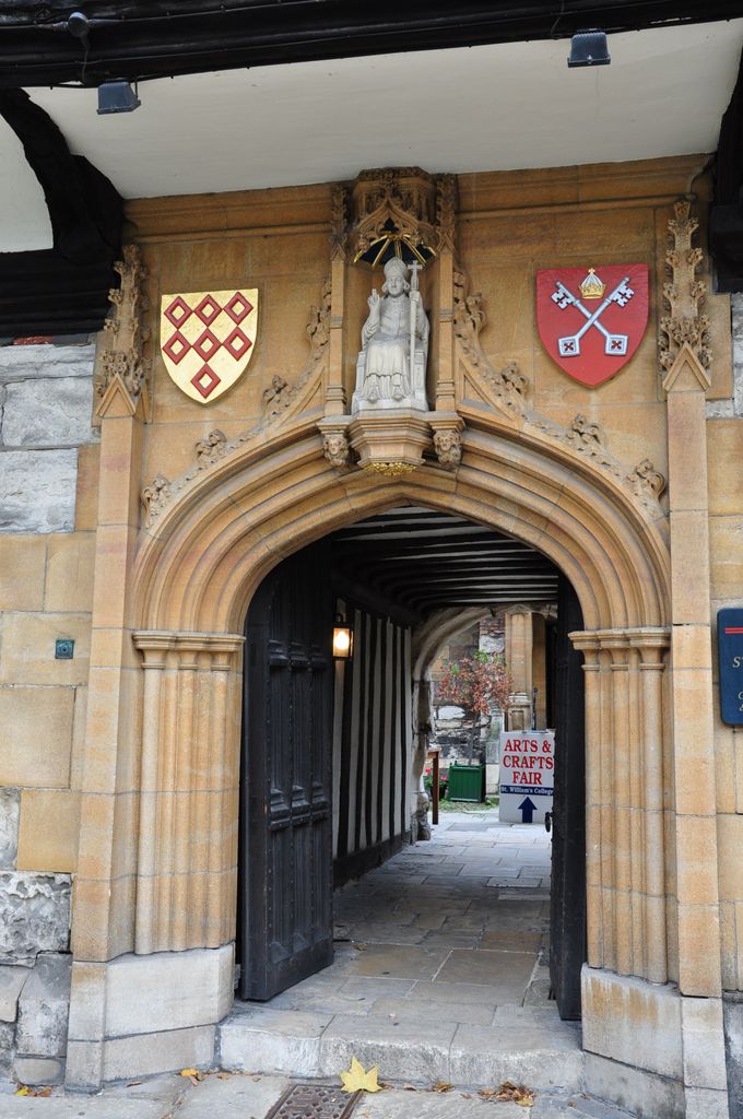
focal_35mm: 38
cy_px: 560
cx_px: 372
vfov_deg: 51.3
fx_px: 1164
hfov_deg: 35.4
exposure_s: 1/60
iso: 400
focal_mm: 25
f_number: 8
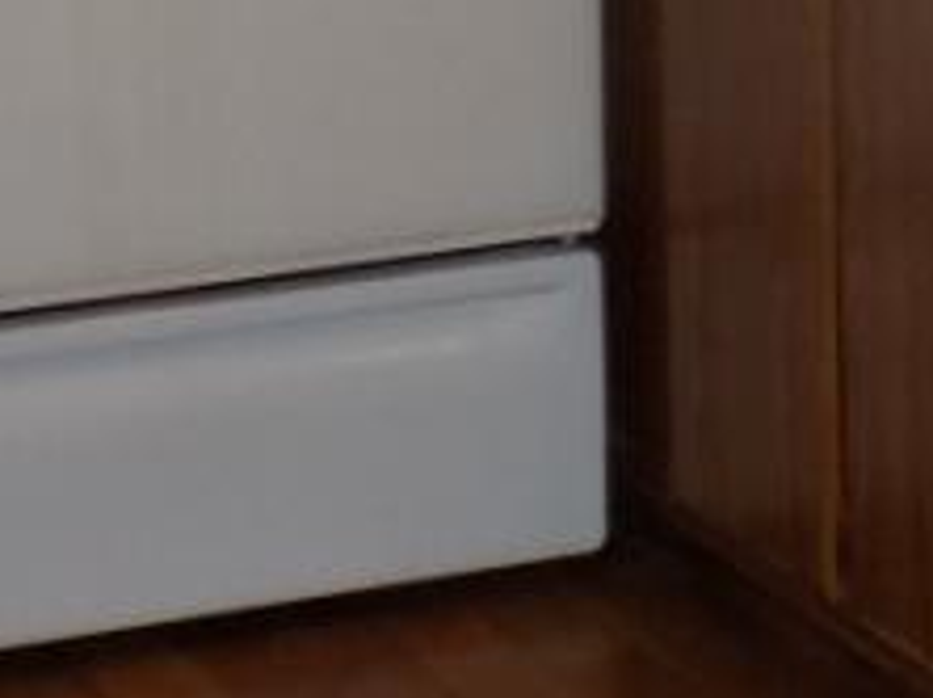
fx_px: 4604
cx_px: 870
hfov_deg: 11.5
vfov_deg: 8.4
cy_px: -479
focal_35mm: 171
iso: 200
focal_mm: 6.6
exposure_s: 1/30
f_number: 3.5
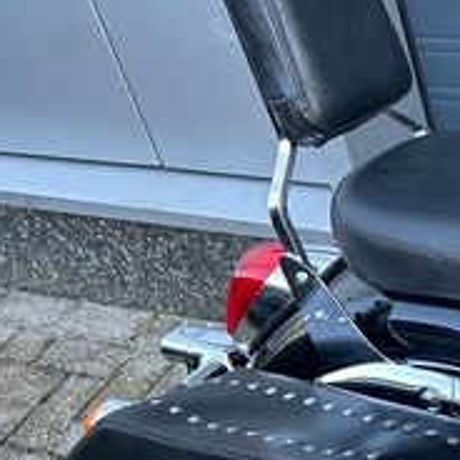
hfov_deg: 20.3
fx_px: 1203
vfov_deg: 21.2
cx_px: 548
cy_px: 418
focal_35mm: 80
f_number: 1.5
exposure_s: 1/121
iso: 50
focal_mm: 5.7
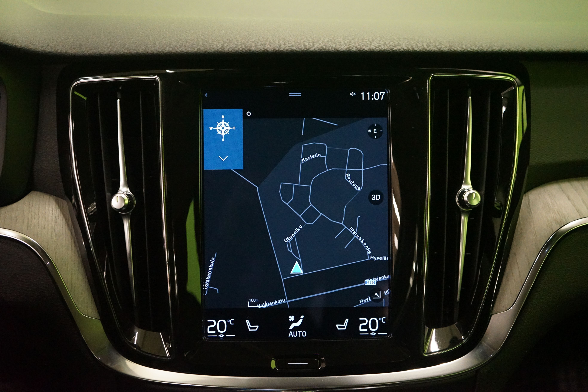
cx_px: 294
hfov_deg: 50.7
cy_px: 196
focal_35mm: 38
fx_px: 621
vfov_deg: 35.1
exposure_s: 1/25
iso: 6400
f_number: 4
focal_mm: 38
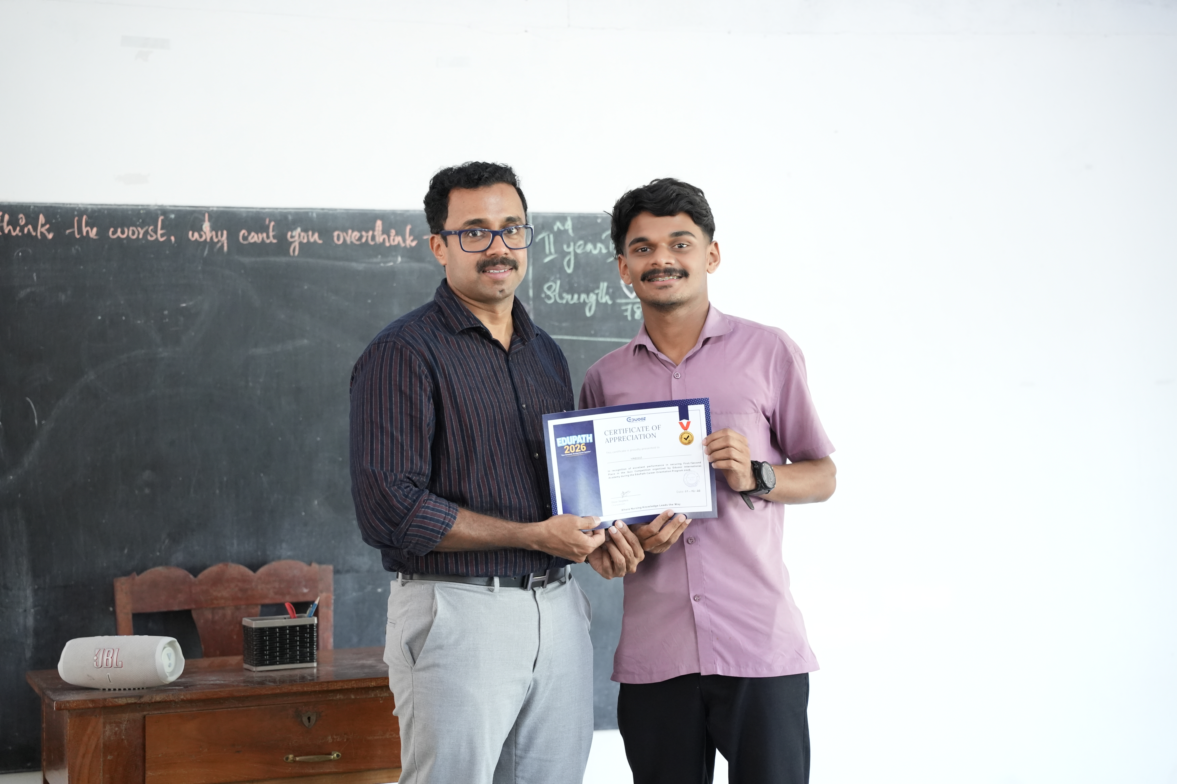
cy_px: 392
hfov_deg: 28.8
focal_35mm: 70
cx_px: 588
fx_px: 2288
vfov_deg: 19.5
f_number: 2.8
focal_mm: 70
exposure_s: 1/100
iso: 3200
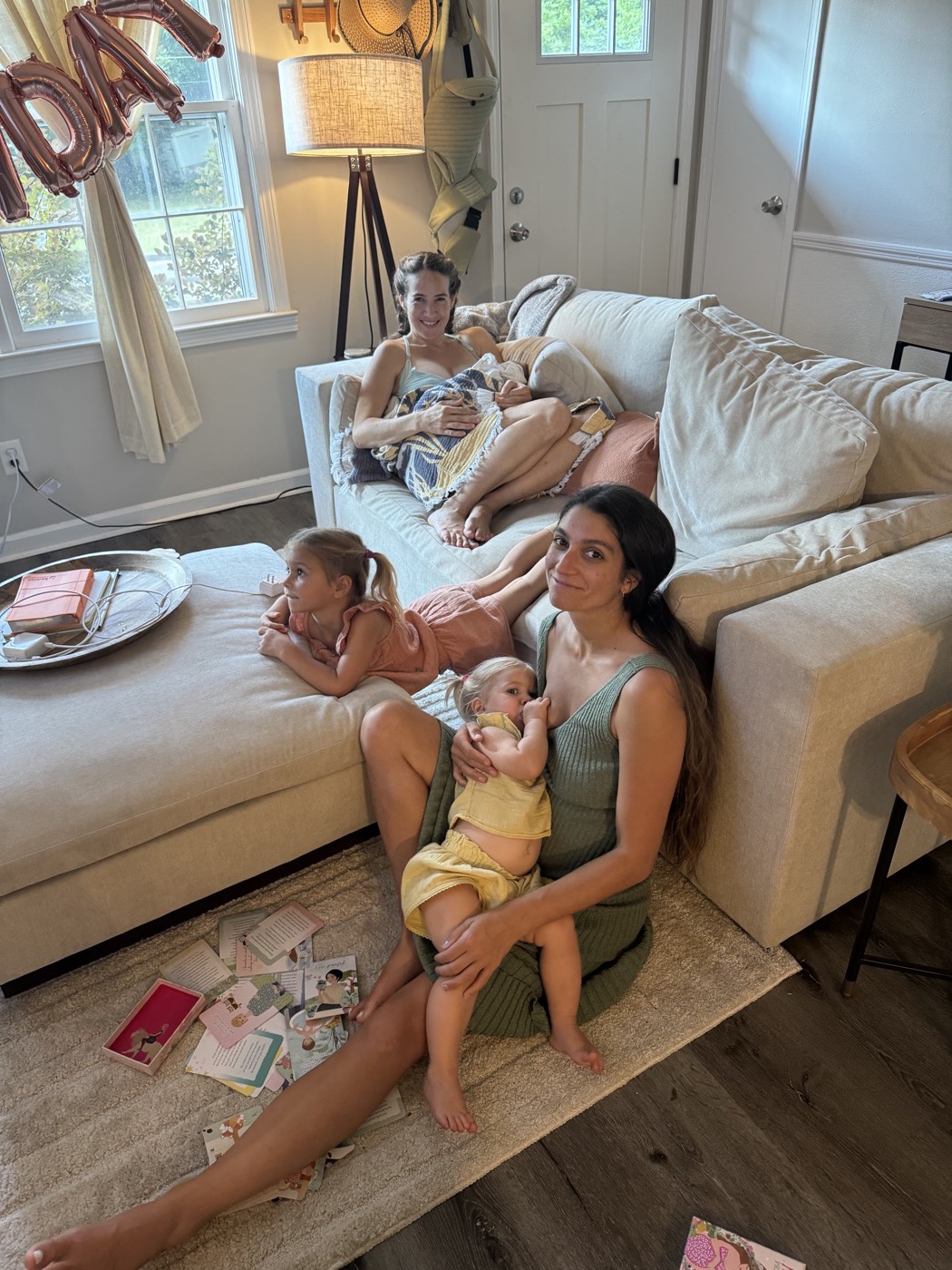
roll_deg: +2.9
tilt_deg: -30.6
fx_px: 880
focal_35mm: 24
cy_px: 635
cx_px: 476
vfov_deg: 71.6
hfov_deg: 56.8
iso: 400
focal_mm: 6.86
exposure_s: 1/60
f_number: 1.78
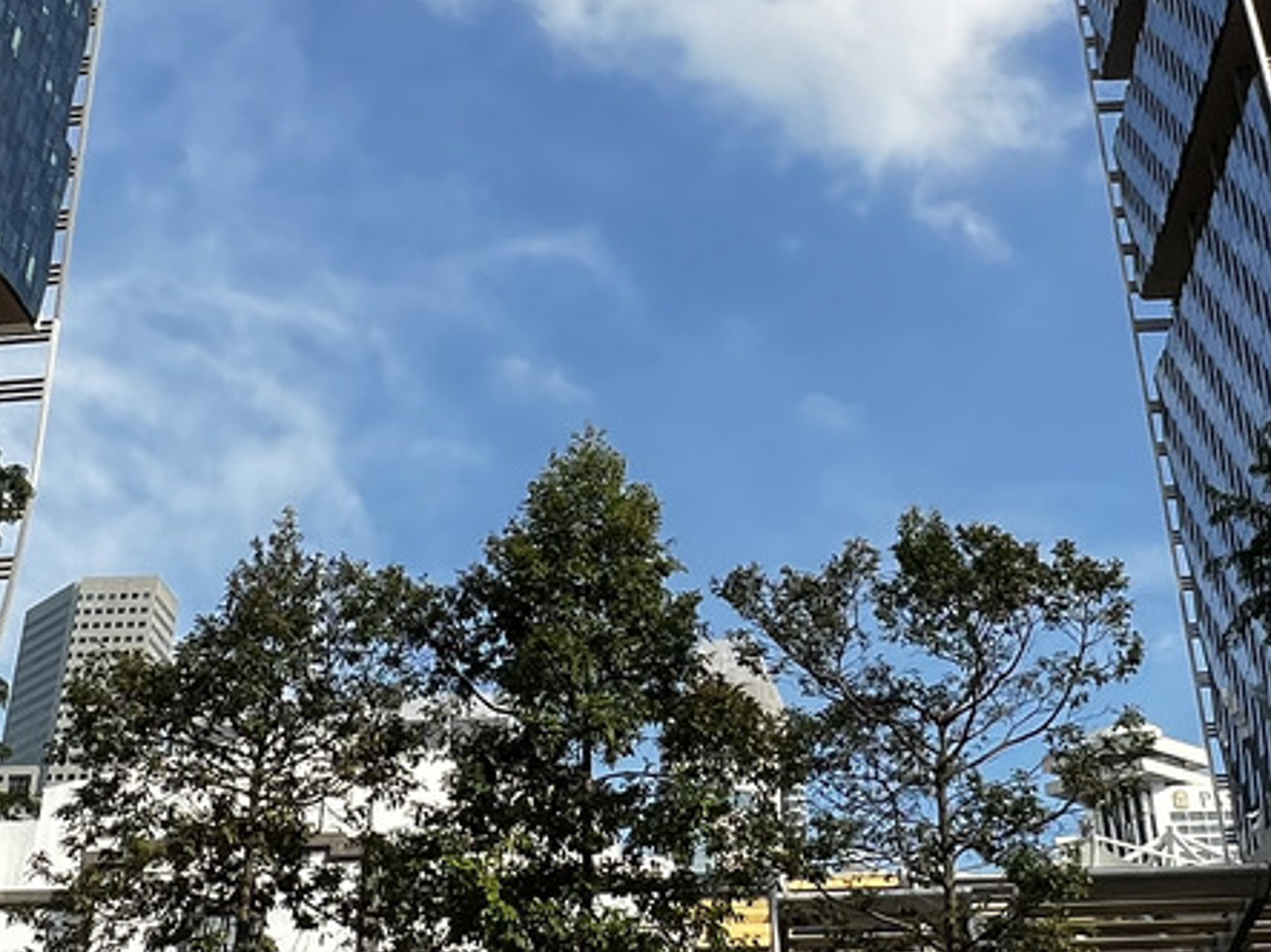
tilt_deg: +33.4
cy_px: 189
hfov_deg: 40.4
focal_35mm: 47
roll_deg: +1.5
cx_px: 694
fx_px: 1725
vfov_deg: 30.1
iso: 32
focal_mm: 1.57
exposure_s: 1/1672
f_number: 1.8
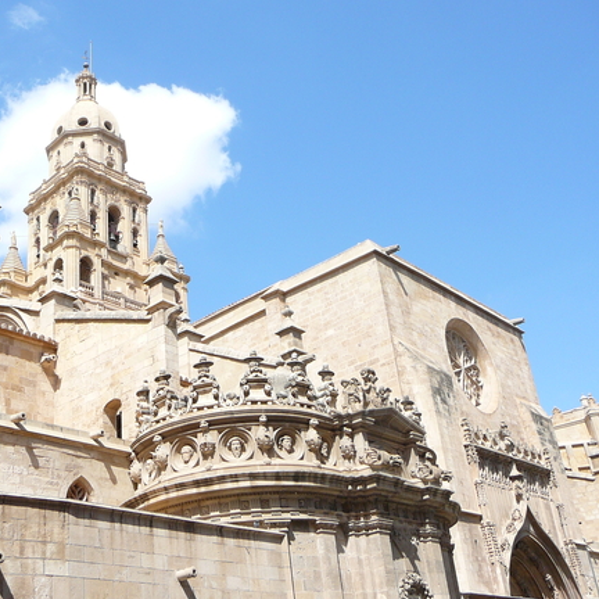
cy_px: 294
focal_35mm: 43
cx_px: 209
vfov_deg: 39.2
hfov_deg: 38.8
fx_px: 842
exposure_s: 1/400
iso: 80
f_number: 5
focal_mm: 5.2
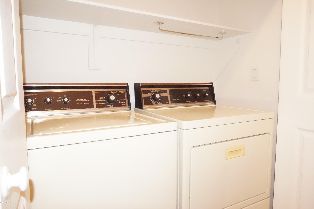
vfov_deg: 53.0
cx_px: 157
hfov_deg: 73.8
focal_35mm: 24
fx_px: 209
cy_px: 104
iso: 16000
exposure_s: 1/80
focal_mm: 16
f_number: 8
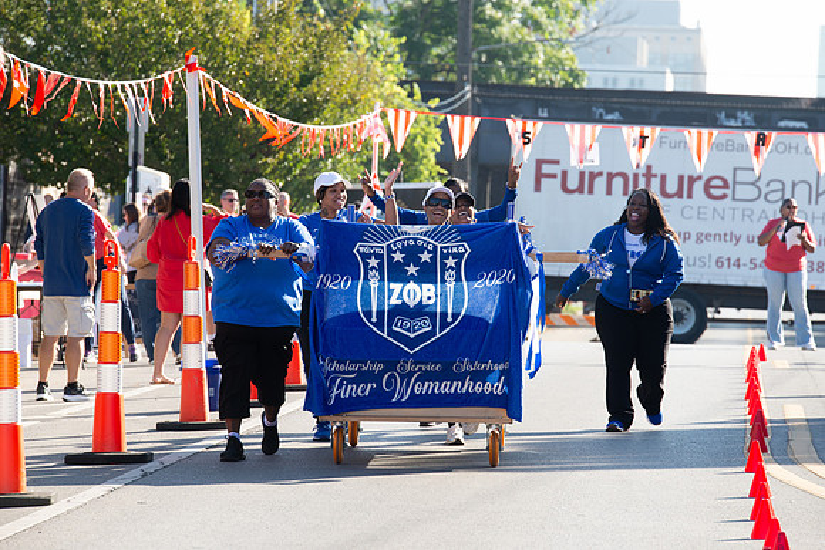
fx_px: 4992
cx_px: 412
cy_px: 275
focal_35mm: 218
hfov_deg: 9.4
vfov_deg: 6.3
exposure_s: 1/250
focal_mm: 200
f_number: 7.1
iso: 200
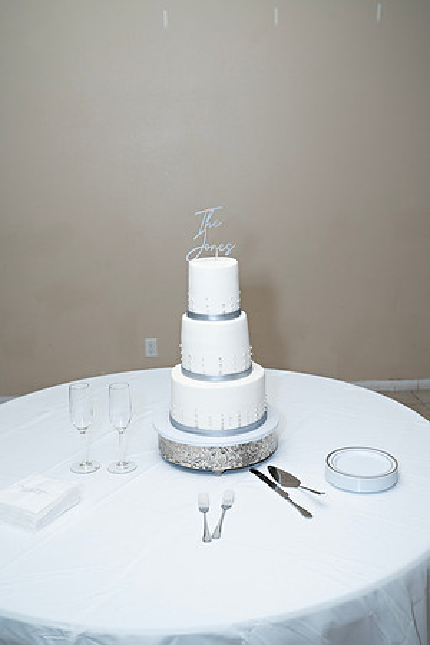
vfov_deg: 53.1
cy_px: 322
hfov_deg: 36.9
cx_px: 215
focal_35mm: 36
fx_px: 645
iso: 500
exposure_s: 1/160
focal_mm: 36
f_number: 5
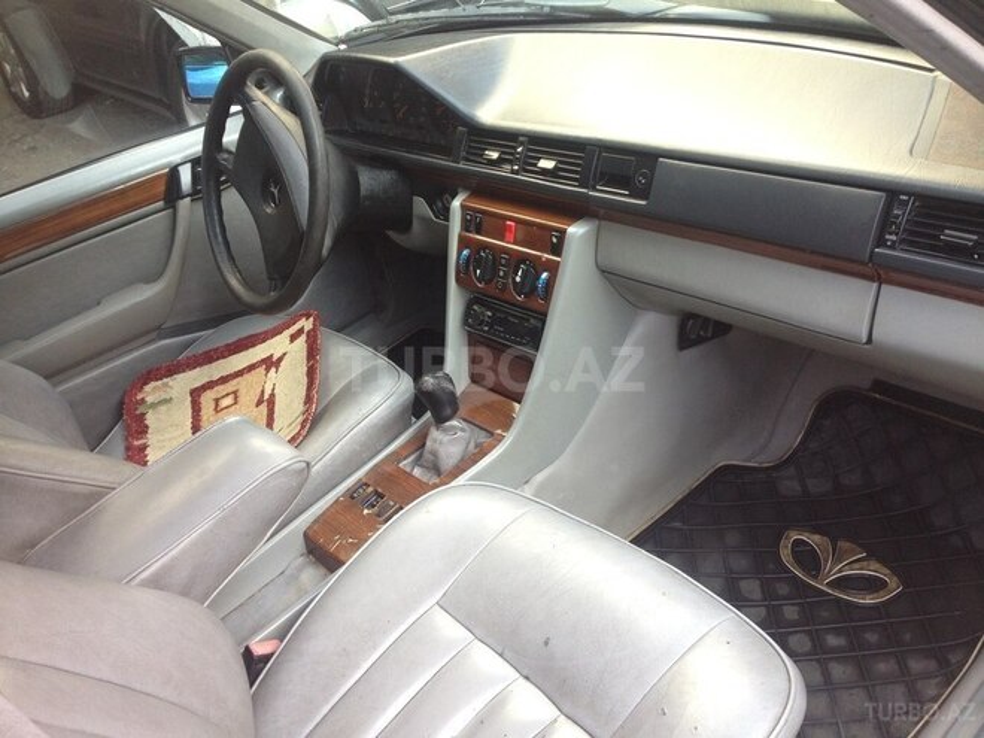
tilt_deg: -29.7
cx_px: 492
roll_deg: +11.0
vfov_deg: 42.9
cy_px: 369
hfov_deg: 55.4
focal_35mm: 33
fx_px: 938
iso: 80
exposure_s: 1/120
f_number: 2.4
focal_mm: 4.12
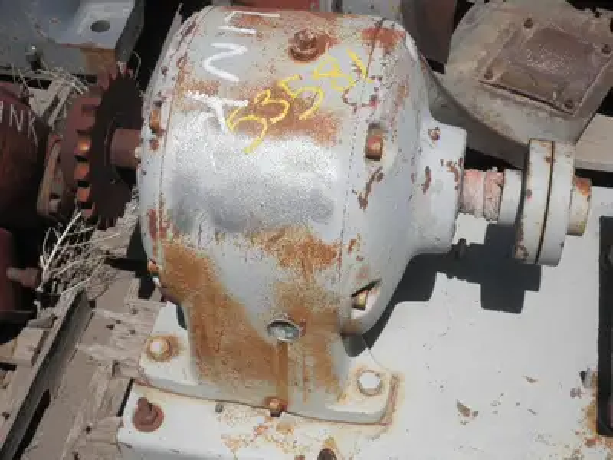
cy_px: 230
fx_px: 1045
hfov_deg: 32.7
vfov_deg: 24.8
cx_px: 306
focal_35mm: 59
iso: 64
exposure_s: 1/200
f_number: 10.7
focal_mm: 10.5
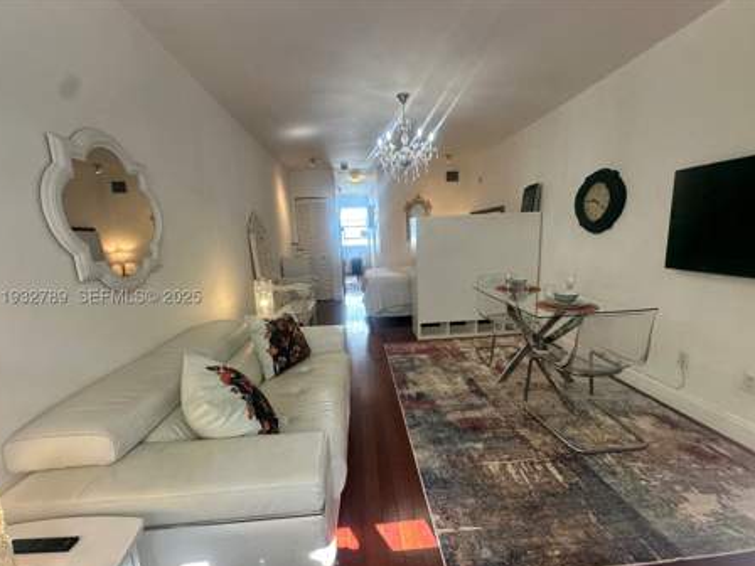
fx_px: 327
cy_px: 300
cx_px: 379
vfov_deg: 81.7
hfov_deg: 98.2
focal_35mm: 15
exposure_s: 1/120
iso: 125
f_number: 2.2
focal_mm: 2.22
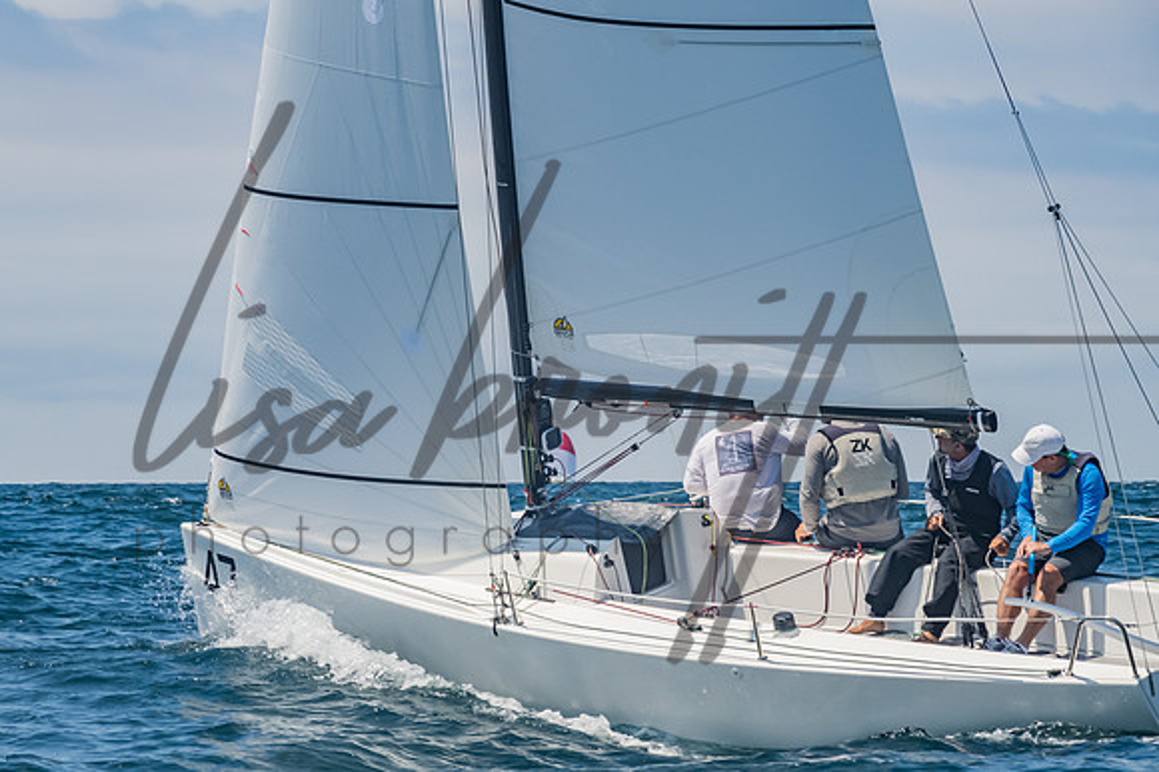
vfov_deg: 5.7
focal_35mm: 240
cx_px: 580
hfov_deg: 8.6
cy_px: 386
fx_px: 7722
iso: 640
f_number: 13
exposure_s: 1/1000
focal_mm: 160
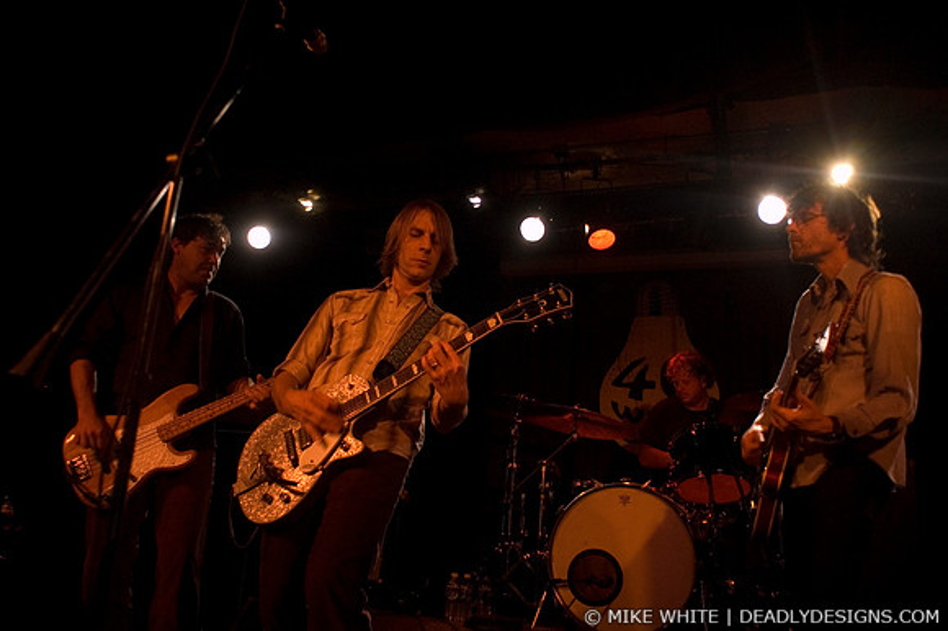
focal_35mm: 30
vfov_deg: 43.6
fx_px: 790
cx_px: 474
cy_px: 316
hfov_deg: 62.0
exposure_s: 1/60
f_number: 3.2
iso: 800
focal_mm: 20
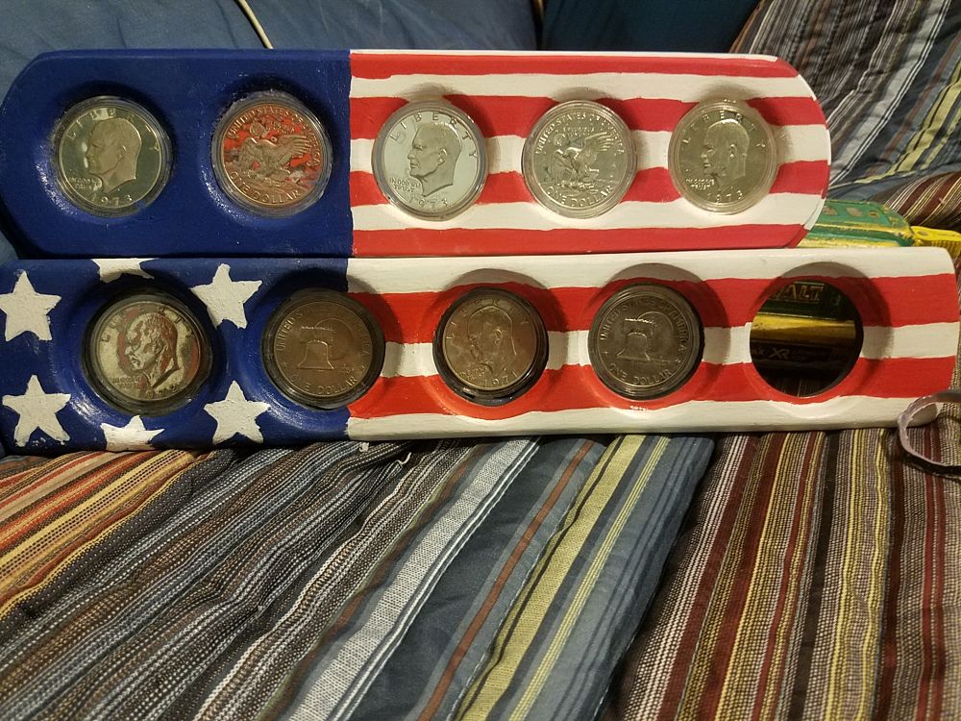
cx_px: 480
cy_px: 360
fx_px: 722
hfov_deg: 67.3
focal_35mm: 26
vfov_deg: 53.1
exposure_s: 1/11
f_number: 1.7
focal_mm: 4.2
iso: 200
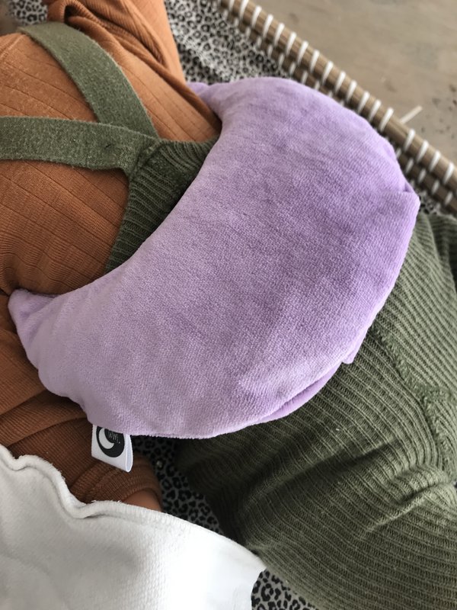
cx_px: 228
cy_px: 305
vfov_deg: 63.4
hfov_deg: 49.7
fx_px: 493
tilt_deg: -70.4
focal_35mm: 28
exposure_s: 1/50
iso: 25
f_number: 1.8
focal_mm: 3.99
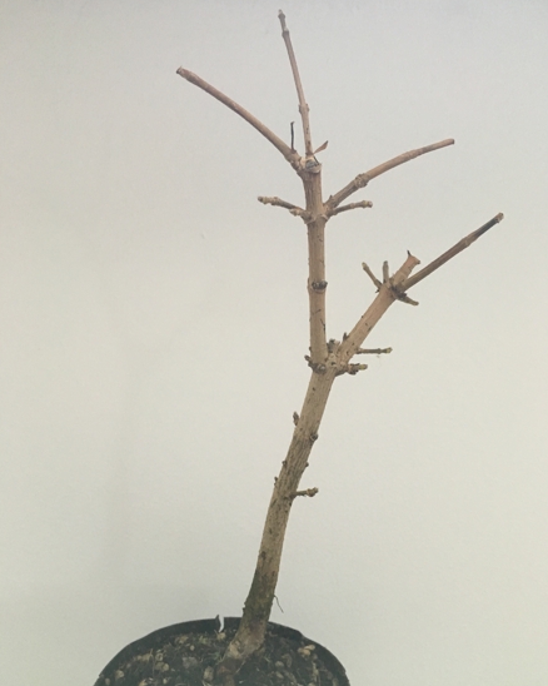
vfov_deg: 57.1
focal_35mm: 31
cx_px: 278
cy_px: 372
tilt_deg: -8.3
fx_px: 629
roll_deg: +0.0
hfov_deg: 47.1
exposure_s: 1/33
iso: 200
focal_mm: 4.15
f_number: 2.2
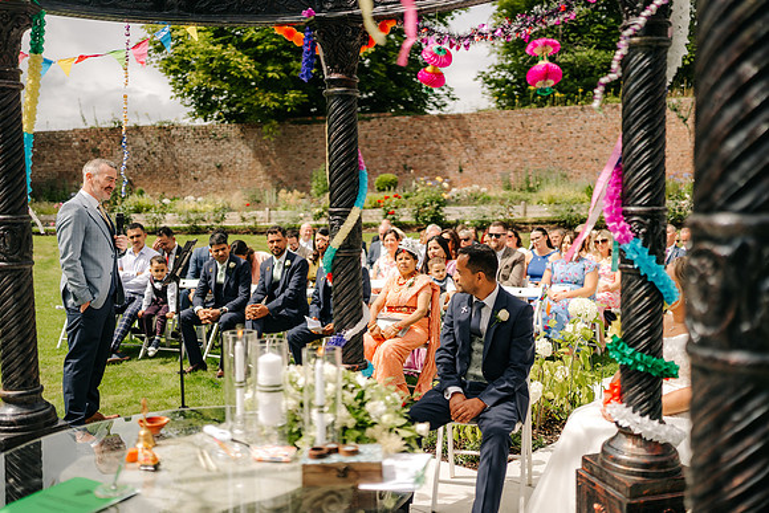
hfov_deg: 54.4
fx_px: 748
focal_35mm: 35
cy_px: 256
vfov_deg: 37.9
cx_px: 384
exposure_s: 1/8000
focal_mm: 35
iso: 100
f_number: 1.4
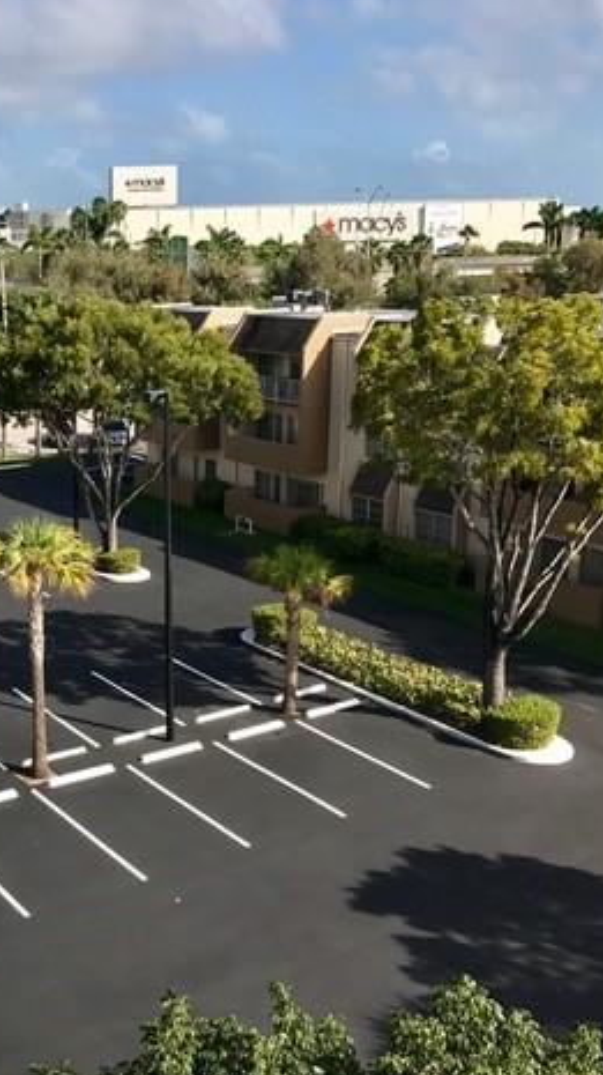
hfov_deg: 27.1
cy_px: 536
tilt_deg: -13.0
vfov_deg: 48.4
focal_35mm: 42
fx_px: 1196
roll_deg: +0.7
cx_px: 39
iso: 20
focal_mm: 3.99
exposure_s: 1/2660
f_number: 1.8
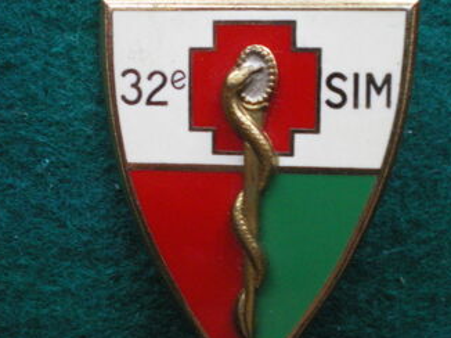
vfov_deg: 26.1
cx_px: 248
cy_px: 172
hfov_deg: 34.3
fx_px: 729
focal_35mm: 56
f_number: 3.1
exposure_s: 1/40
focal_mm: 6.3
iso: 400
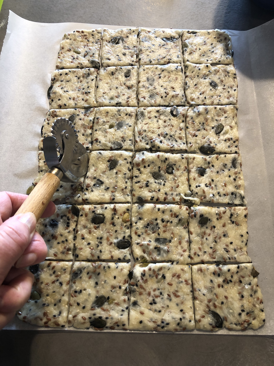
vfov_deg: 63.4
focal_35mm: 28
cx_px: 137
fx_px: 296
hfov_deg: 49.7
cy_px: 183
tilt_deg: -68.5
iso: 32
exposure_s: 1/20
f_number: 1.8
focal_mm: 3.99
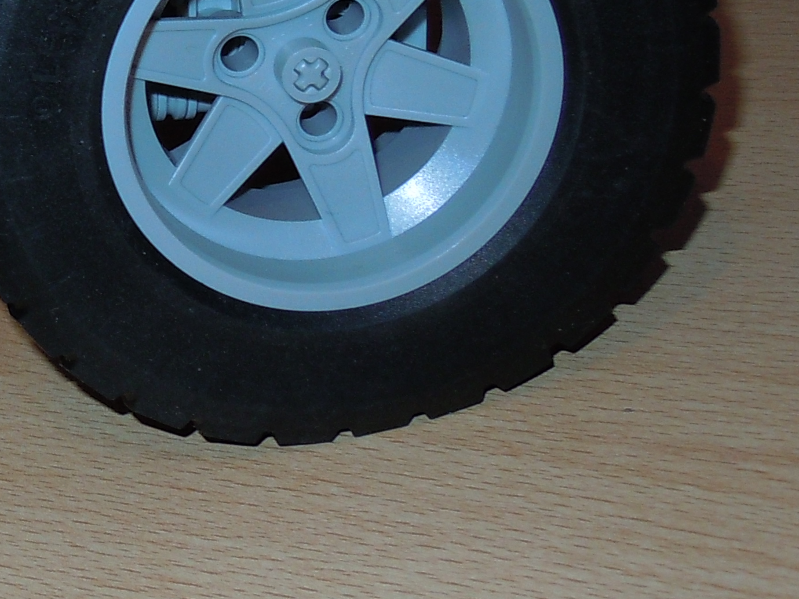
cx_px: -335
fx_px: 2170
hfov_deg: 18.8
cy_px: -43
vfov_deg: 15.4
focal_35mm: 94
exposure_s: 1/30
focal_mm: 5.4
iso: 125
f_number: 3.5
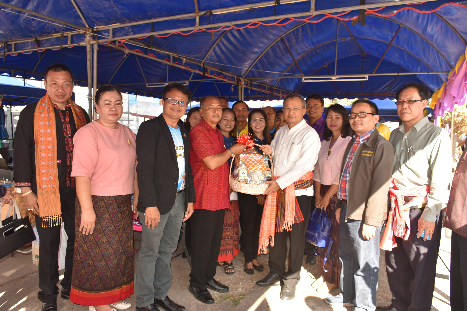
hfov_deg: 67.4
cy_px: 156
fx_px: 350
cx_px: 234
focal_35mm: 27
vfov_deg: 47.9
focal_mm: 18
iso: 180
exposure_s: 1/125
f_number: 5.6
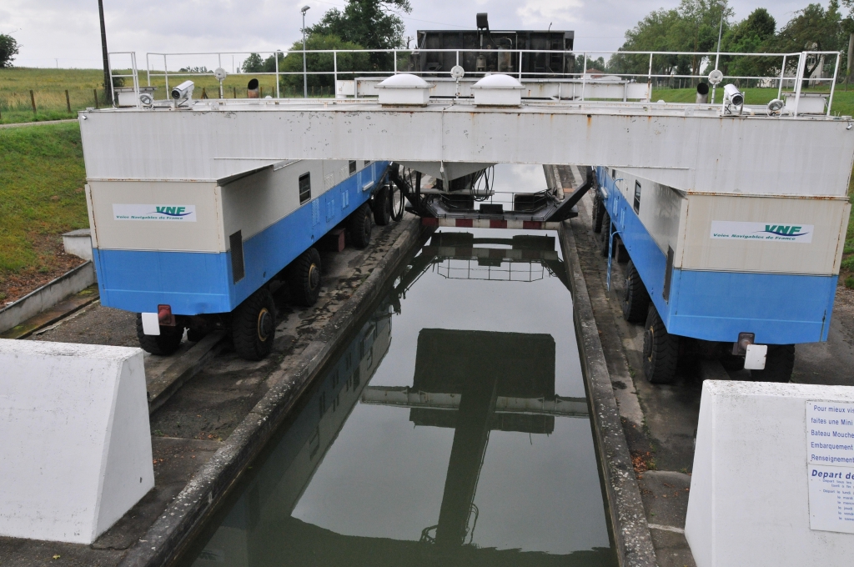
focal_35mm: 30
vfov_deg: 43.5
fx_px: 711
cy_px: 284
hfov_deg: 62.0
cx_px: 427
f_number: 8
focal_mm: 20
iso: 900
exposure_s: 1/350
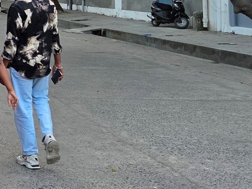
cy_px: -29
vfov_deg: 17.7
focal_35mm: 80
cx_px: -113
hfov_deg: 21.1
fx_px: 582
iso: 125
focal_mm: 5.4
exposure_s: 1/100
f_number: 1.8
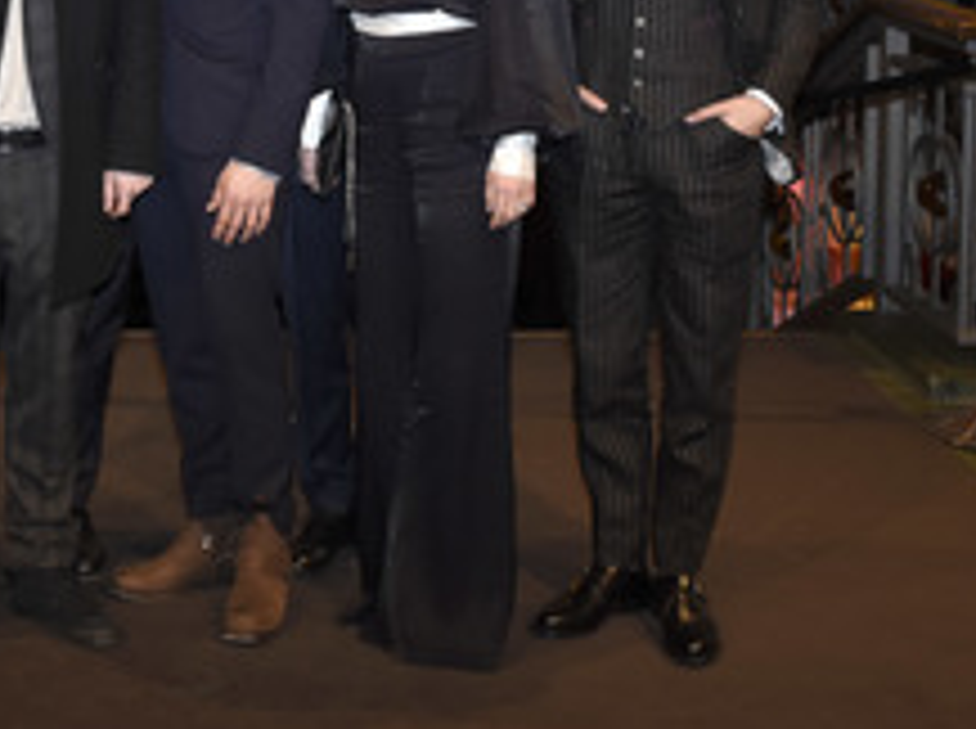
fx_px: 2027
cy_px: 90
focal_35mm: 72
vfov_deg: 20.0
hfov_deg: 26.7
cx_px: 245
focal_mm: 24
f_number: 6.3
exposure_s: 1/80
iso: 800
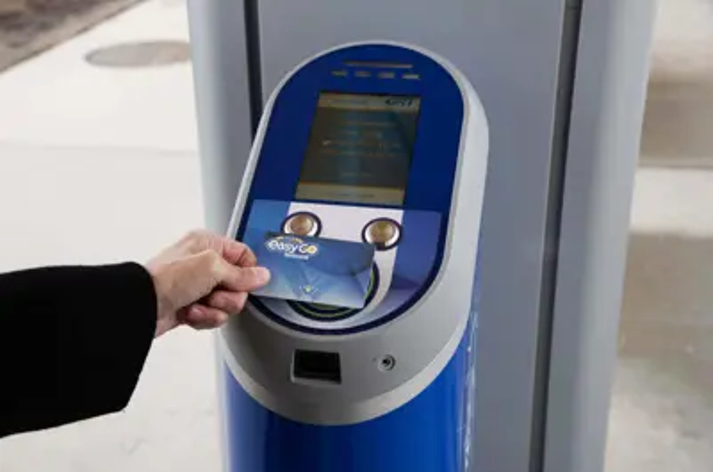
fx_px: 1028
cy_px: 236
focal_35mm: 52
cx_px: 356
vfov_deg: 25.9
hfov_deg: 38.3
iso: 500
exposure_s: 1/500
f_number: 6.3
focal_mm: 52
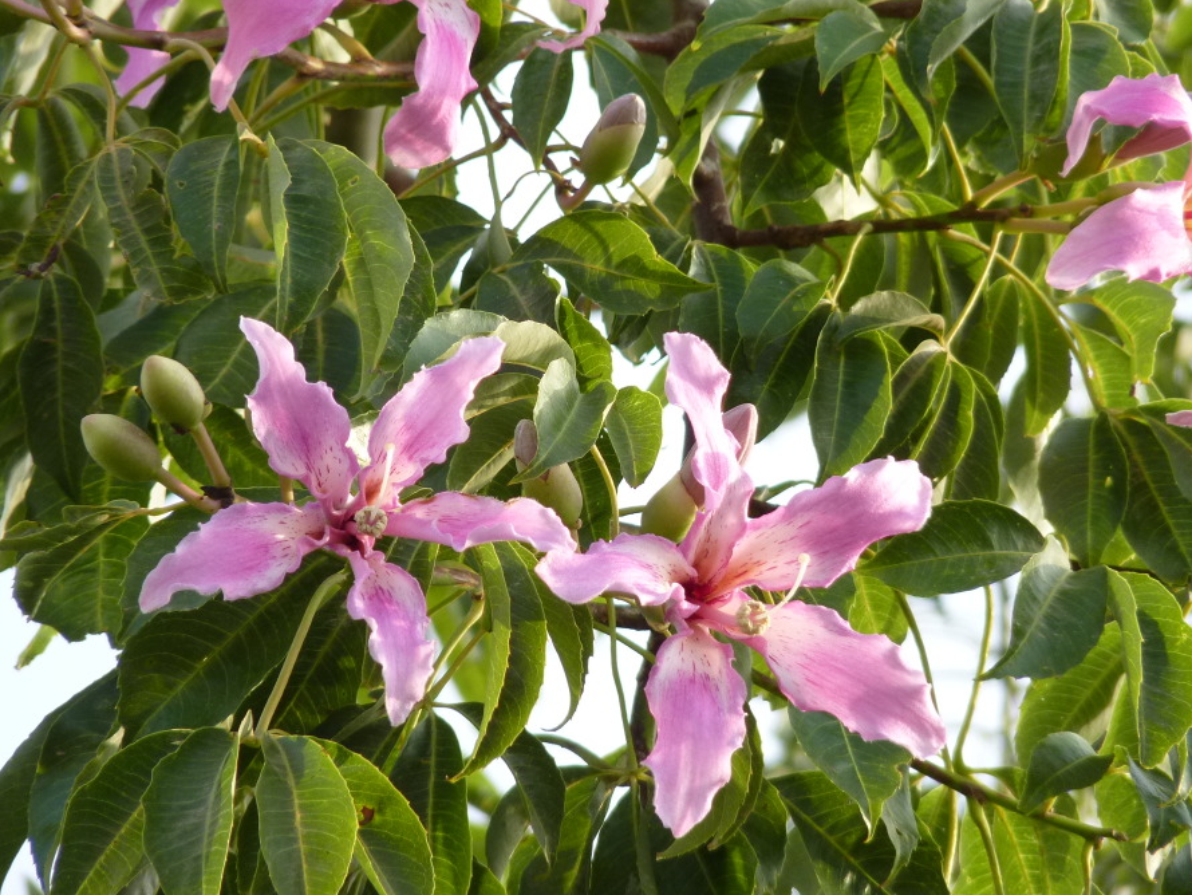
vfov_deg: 3.1
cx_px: 579
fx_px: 16602
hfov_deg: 4.1
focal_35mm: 482
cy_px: 466
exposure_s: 1/320
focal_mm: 74.4
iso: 160
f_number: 3.8
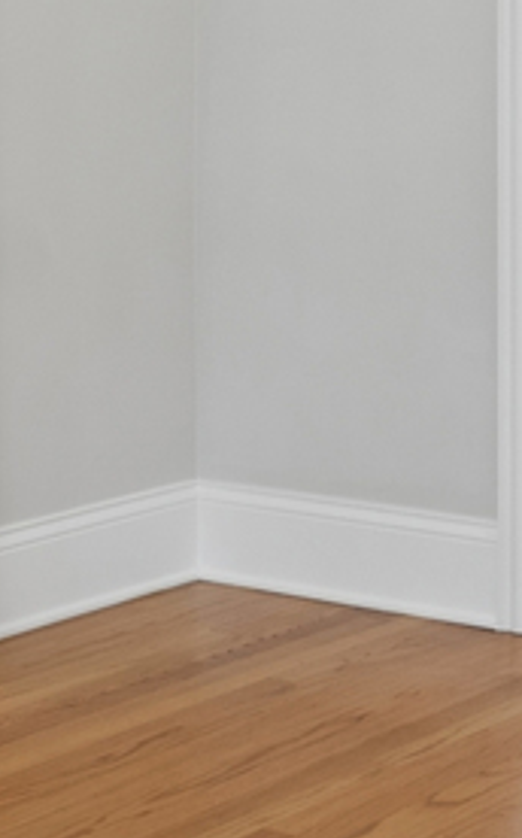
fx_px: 2463
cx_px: 564
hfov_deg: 11.9
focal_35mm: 108
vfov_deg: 18.8
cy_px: 12
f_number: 10
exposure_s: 1/13
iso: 200
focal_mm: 12
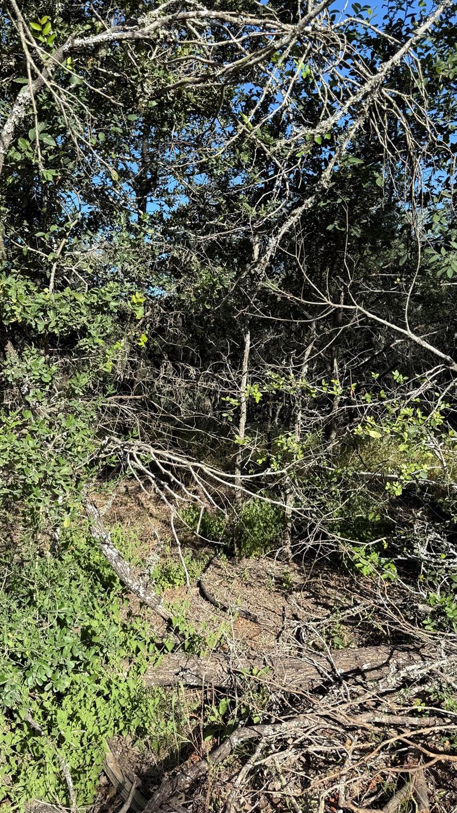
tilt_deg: -3.1
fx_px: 625
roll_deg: +2.5
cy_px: 409
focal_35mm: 29
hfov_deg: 40.2
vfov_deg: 66.1
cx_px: 224
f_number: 1.78
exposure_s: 1/2053
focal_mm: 6.76
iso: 80
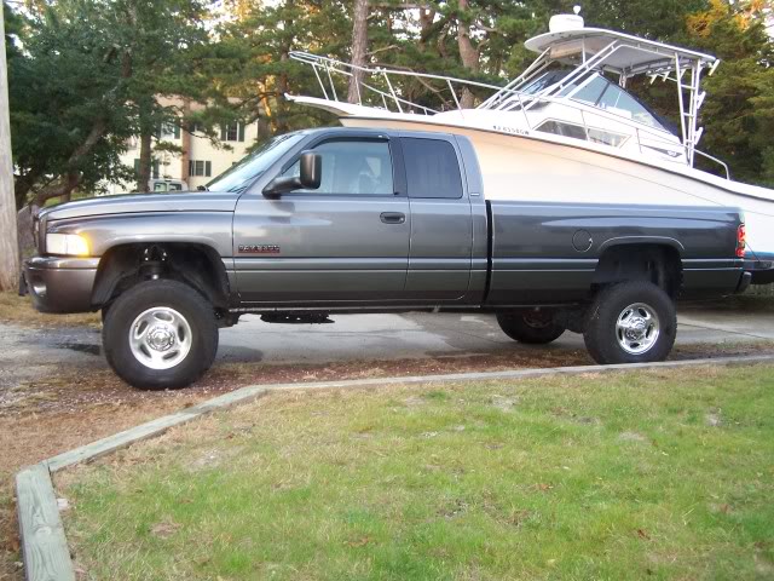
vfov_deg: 37.7
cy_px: 290
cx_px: 387
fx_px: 850
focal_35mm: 38
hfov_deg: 49.0
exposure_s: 1/60
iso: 140
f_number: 2.8
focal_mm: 6.3
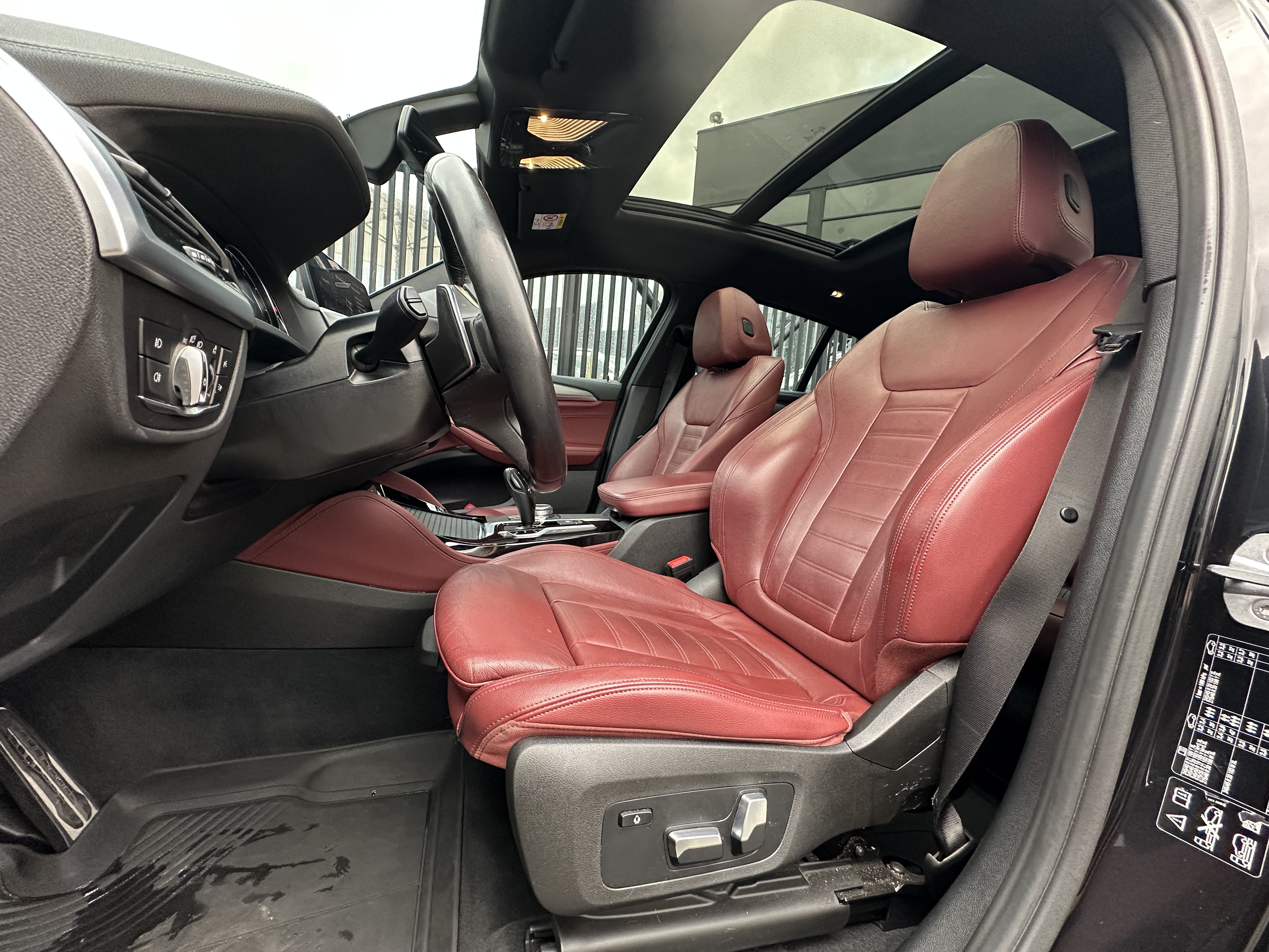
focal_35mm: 14
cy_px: 476
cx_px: 634
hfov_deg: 102.1
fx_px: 513
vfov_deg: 85.7
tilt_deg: -3.8
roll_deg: -5.7
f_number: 2.2
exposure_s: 1/99
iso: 250
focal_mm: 2.22
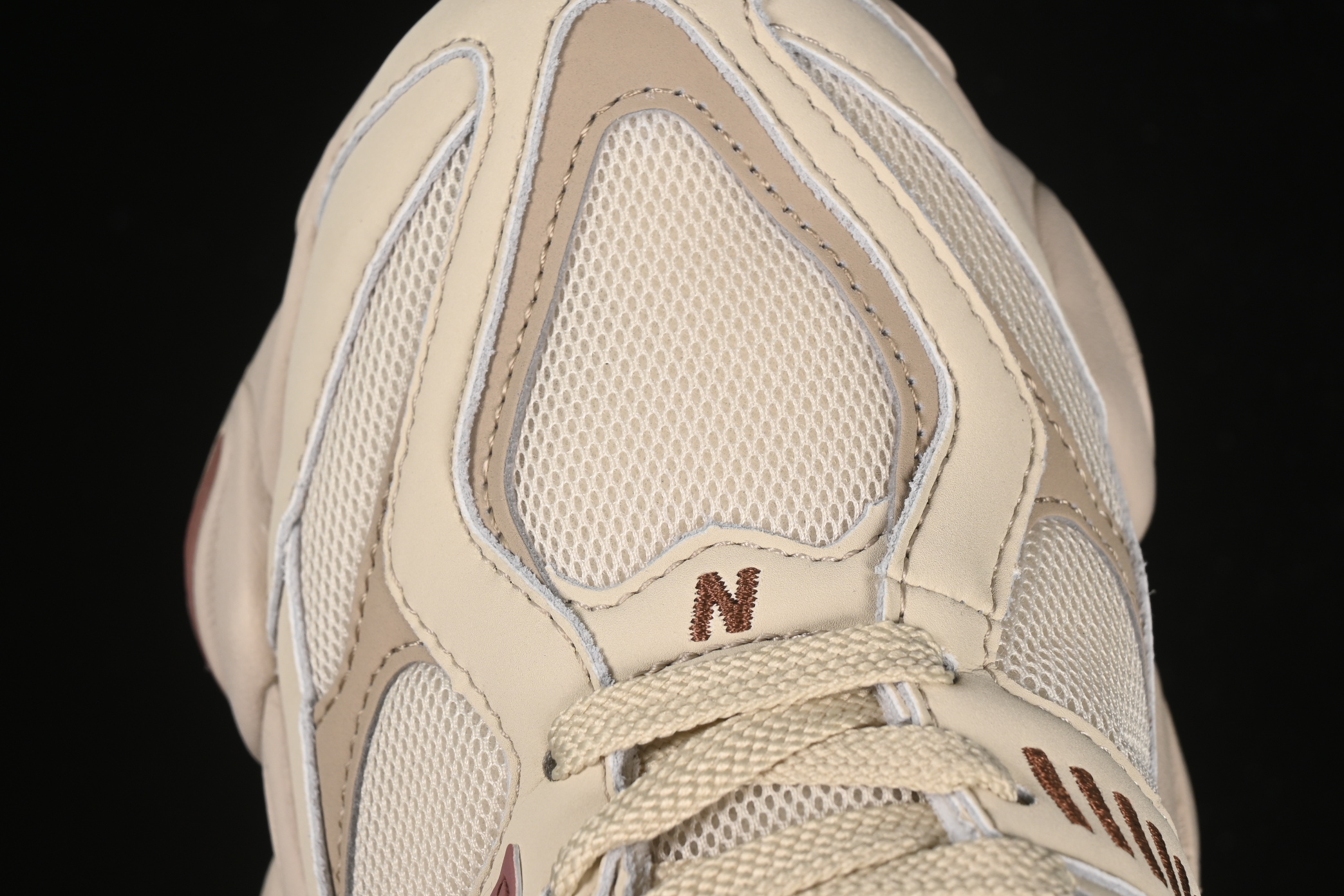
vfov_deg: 13.7
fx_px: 3733
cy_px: 415
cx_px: 659
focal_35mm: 100
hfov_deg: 20.4
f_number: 7.1
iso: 160
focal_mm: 50
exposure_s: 1/80
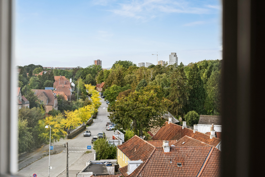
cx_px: 132
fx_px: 368
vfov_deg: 27.0
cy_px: 88
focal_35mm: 50
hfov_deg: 39.6
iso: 160
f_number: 5
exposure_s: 1/200
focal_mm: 50
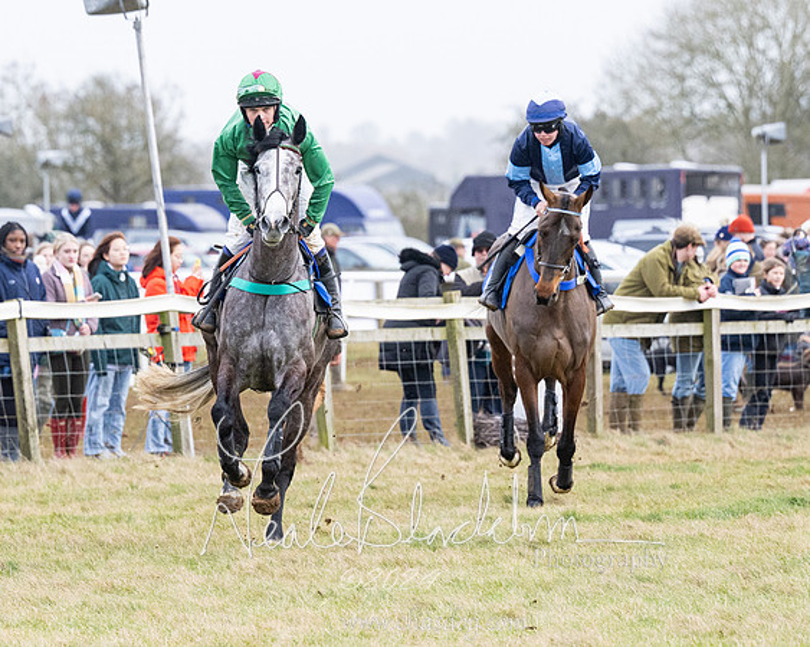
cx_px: 299
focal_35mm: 357
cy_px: 390
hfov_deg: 5.4
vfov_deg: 4.3
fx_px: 8553
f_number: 4
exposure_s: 1/1250
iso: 800
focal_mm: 155
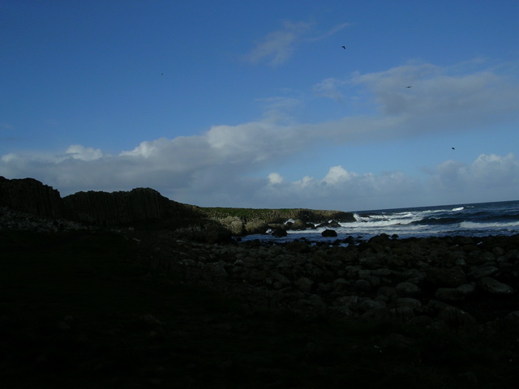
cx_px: 260
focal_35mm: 38
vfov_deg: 37.7
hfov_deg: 49.0
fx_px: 570
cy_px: 194
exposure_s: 1/762
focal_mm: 5.8
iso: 50
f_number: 5.6
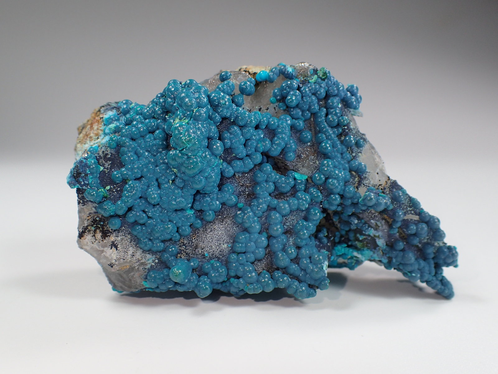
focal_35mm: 30
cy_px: 187
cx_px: 249
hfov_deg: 60.0
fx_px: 432
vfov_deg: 46.8
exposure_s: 1/125
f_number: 3.2
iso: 100
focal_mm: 5.5
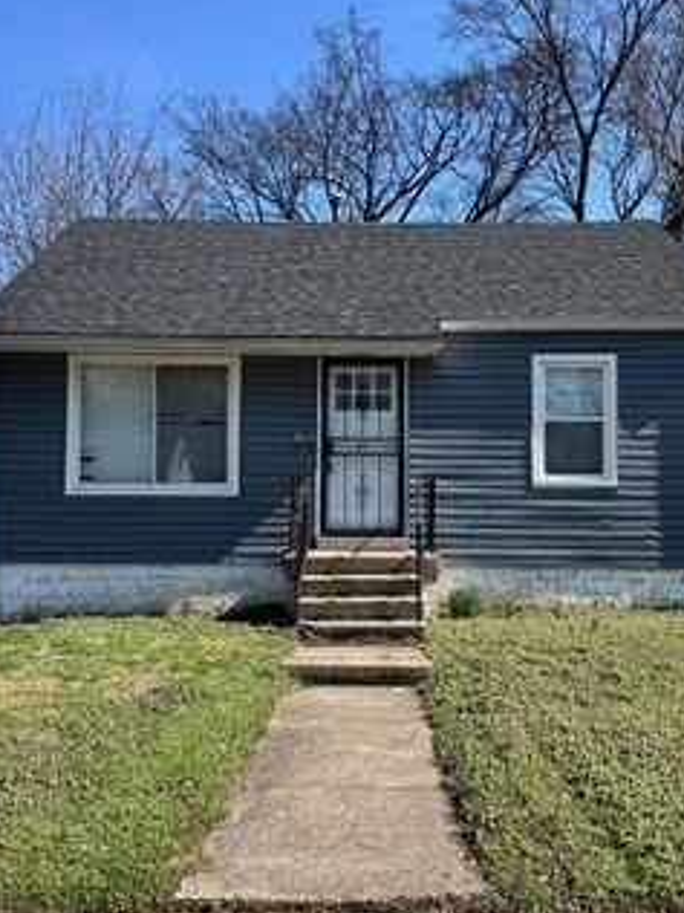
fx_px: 1001
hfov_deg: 37.7
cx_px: 369
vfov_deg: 49.0
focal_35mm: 38
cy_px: 464
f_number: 1.78
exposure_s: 1/3247
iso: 80
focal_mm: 6.76
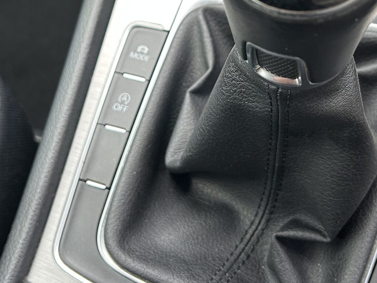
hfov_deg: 33.8
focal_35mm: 57
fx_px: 621
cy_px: 62
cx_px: 173
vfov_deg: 25.3
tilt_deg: -51.8
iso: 64
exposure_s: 1/121
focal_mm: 5.7
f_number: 1.5
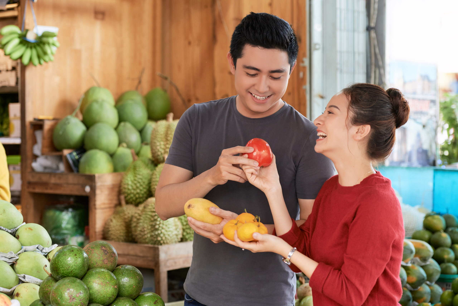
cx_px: 229
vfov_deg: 17.1
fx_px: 1018
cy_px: 153
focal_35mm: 80
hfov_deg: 25.4
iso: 500
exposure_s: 1/200
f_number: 4
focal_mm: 80
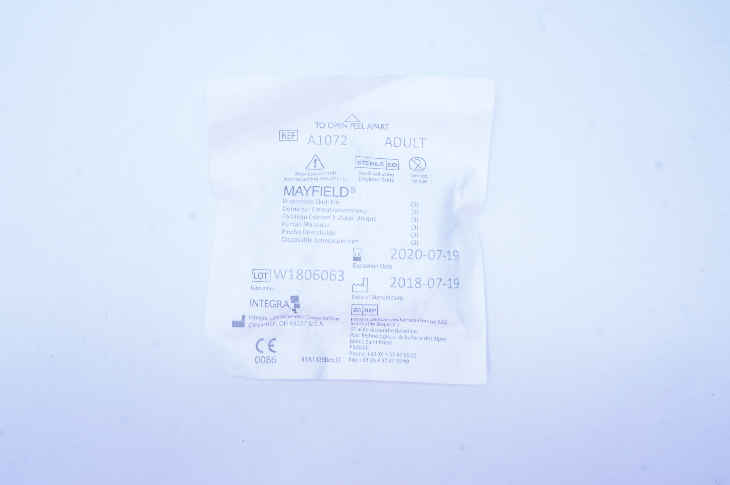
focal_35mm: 36
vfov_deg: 36.8
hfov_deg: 53.2
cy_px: 242
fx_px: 729
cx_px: 365
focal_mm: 24
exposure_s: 1/13
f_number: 14
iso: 400
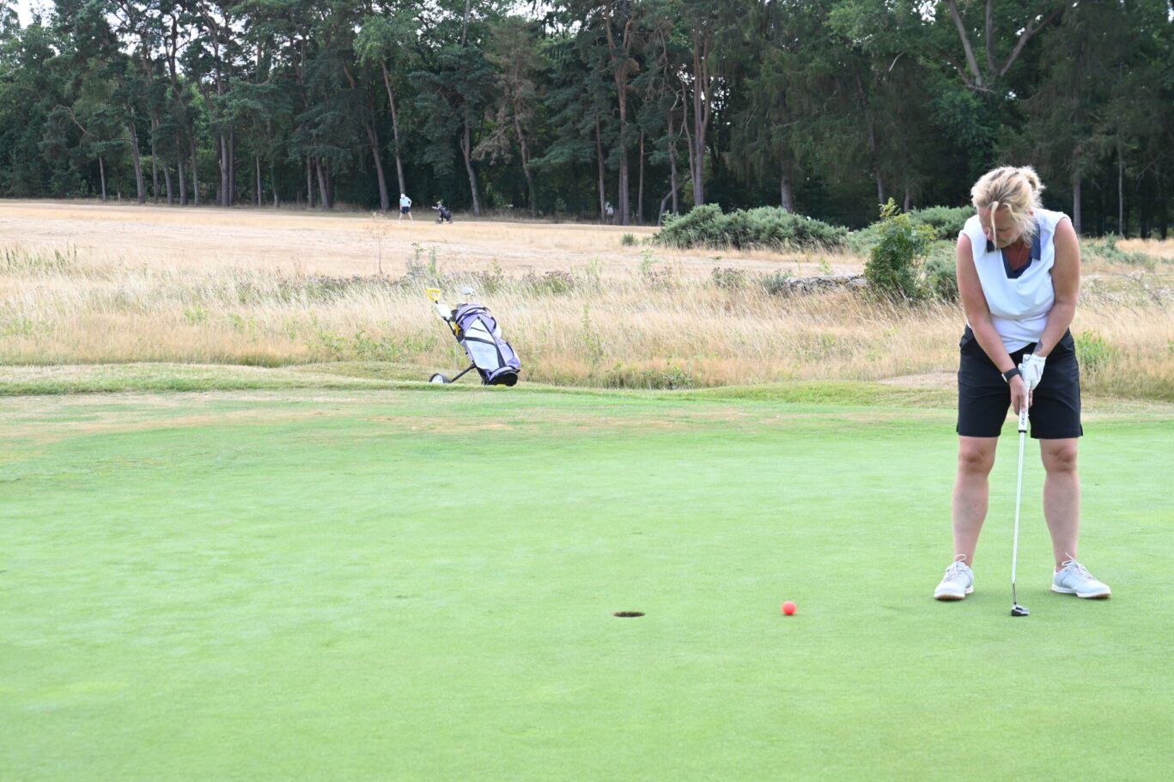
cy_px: 391
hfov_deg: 28.9
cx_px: 587
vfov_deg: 19.4
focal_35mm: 70
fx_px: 2282
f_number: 9
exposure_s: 1/100
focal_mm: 70
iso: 200
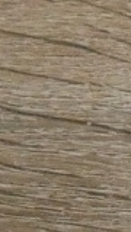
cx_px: 399
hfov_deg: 9.0
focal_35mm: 109
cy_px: 412
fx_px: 673
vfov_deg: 16.5
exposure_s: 1/60
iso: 800
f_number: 2.8
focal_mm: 3.6
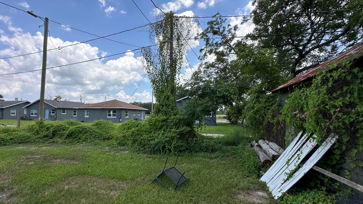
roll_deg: -2.1
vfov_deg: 67.0
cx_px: 174
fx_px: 154
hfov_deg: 99.3
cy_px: 109
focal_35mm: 16
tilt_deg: +0.1
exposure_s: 1/1221
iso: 40
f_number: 2.2
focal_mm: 2.22
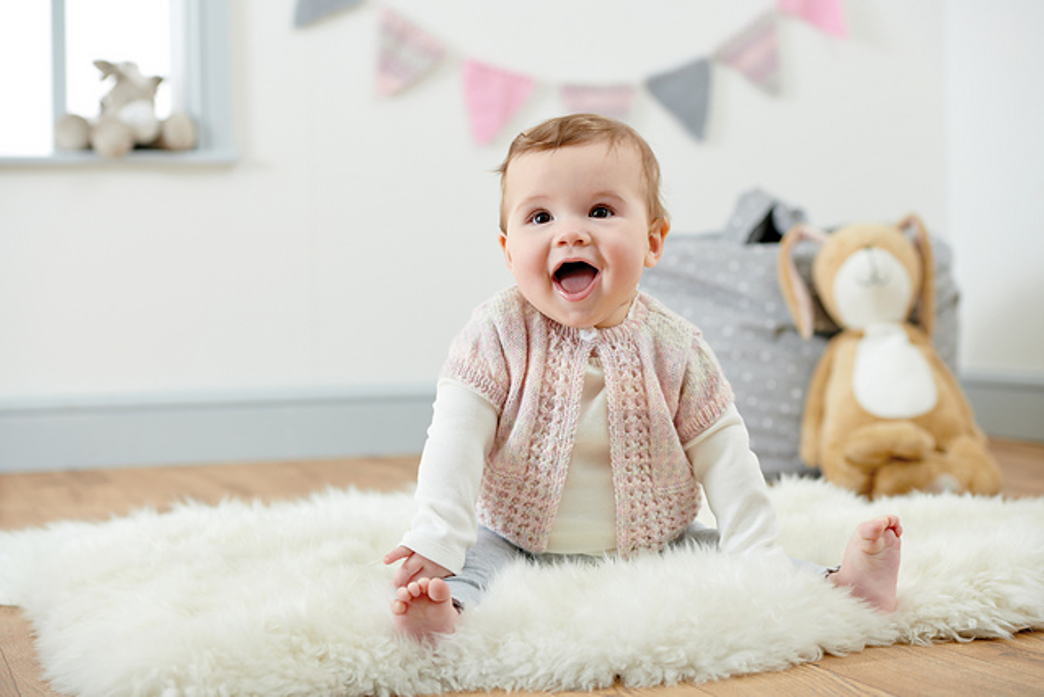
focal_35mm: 70
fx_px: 2030
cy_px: 348
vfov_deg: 19.5
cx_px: 522
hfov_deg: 28.8
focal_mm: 70
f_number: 4.5
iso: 100
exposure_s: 1/200
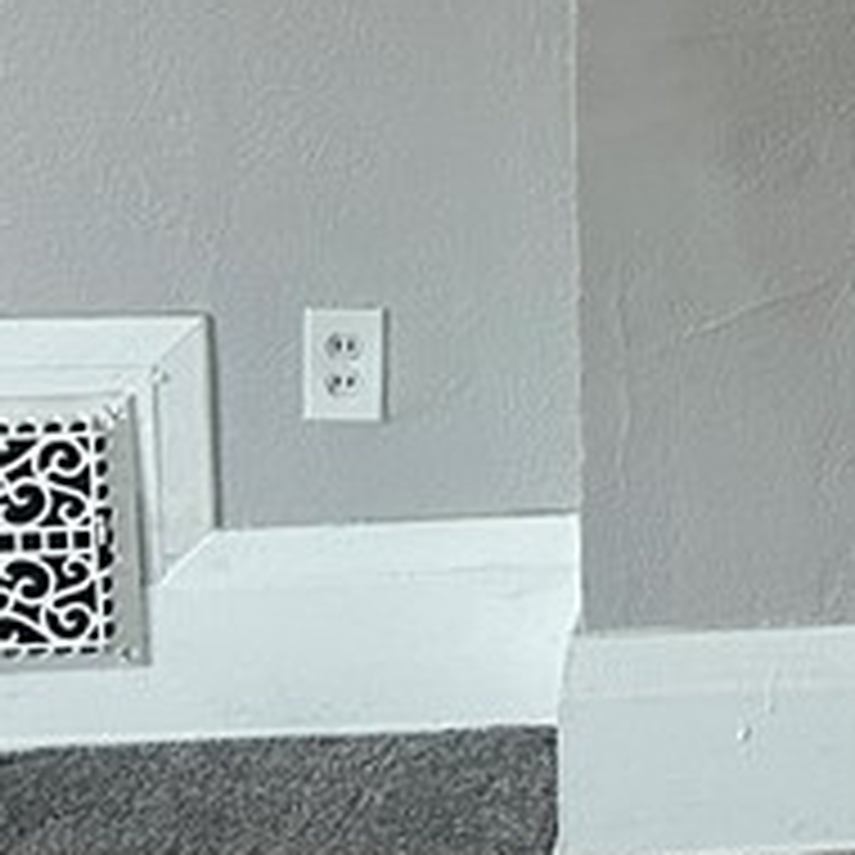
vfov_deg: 13.8
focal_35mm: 124
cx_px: 1530
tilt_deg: -10.8
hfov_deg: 12.8
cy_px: -22
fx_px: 3465
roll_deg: -1.2
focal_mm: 5.7
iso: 400
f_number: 1.5
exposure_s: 1/60
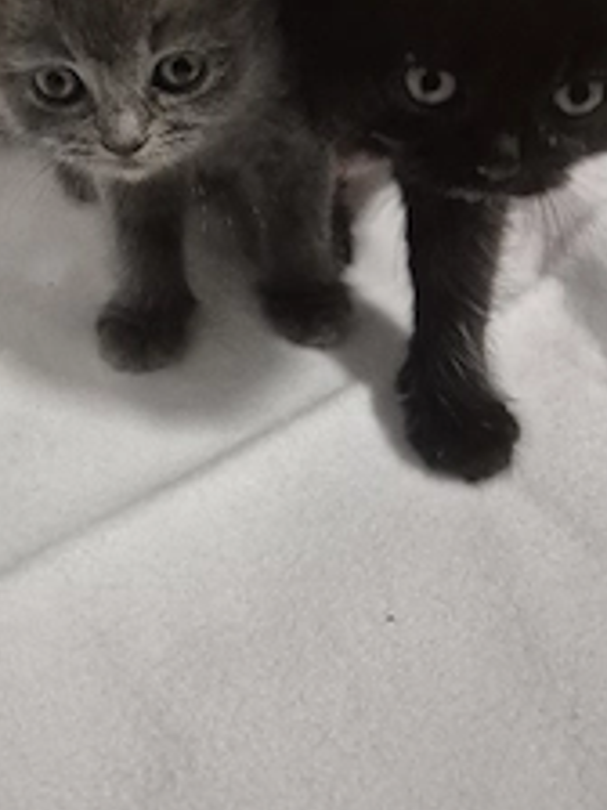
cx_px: 108
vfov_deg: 44.0
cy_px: 184
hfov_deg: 33.9
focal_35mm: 41
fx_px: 959
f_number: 1.8
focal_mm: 5.4
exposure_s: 1/100
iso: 1000
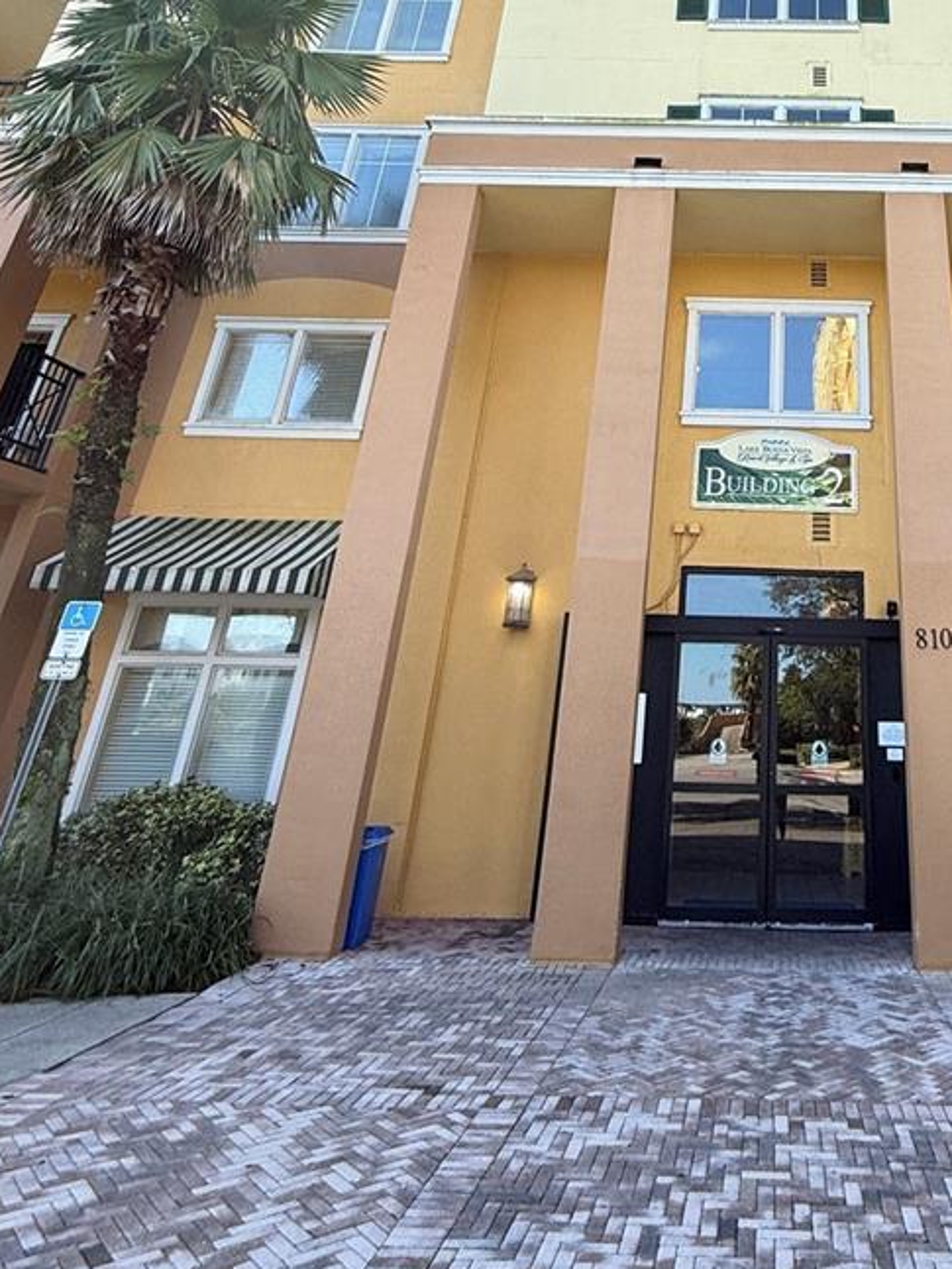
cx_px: 771
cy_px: 236
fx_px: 953
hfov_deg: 49.7
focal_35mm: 26
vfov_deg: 61.2
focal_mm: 2.22
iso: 50
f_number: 2.2
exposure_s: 1/250
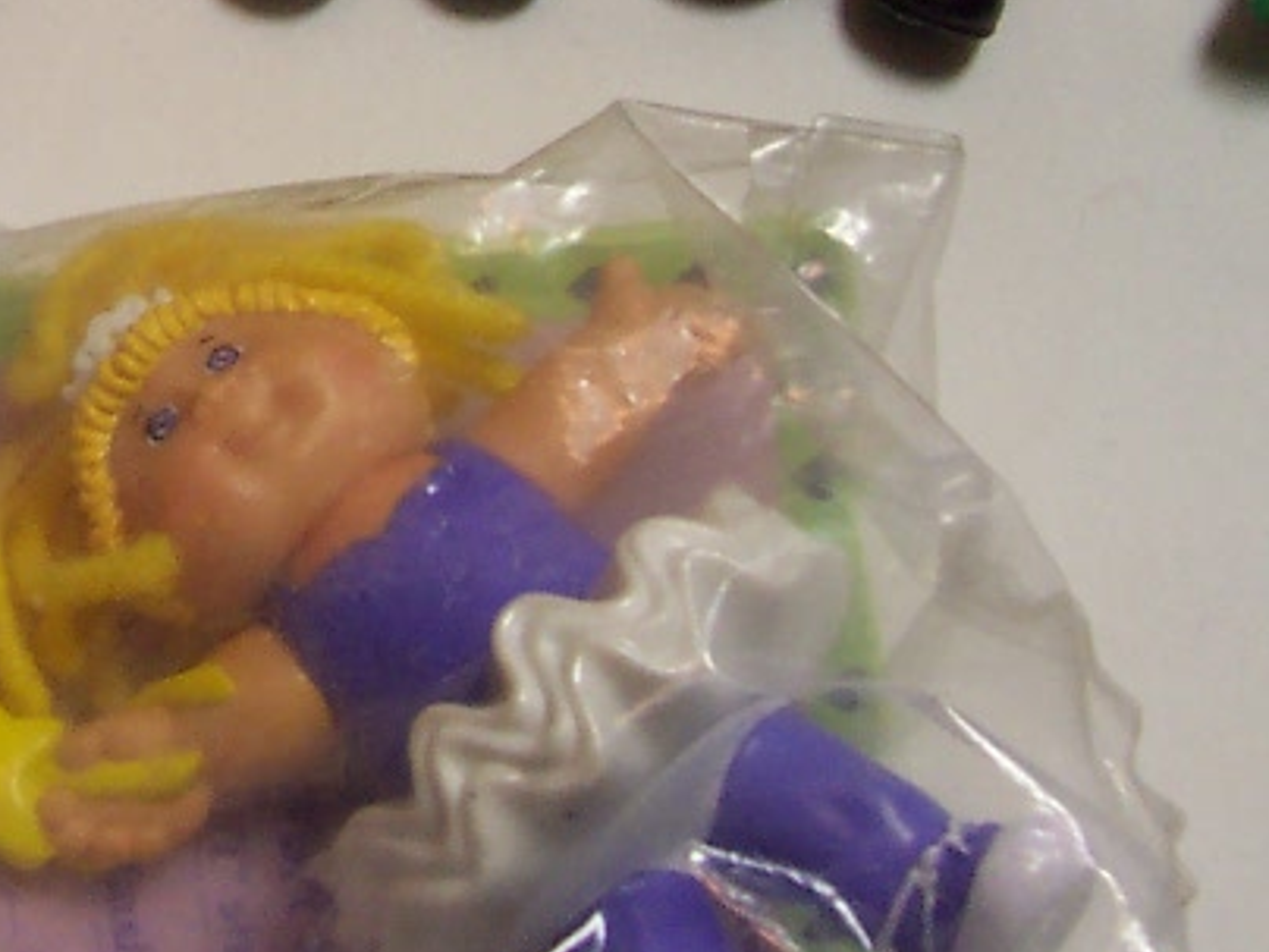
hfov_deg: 17.5
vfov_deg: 13.2
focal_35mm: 110
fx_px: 4033
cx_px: 13
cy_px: -116
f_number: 2.8
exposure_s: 1/60
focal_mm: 5.6
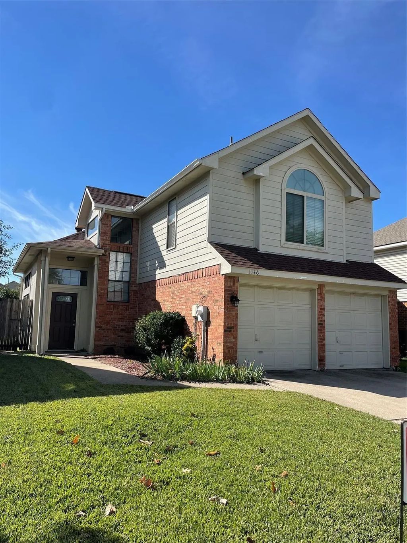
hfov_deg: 53.1
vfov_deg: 67.3
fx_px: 408
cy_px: 272
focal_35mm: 26
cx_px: 204
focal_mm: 4.2
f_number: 1.6
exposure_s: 1/2817
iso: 32
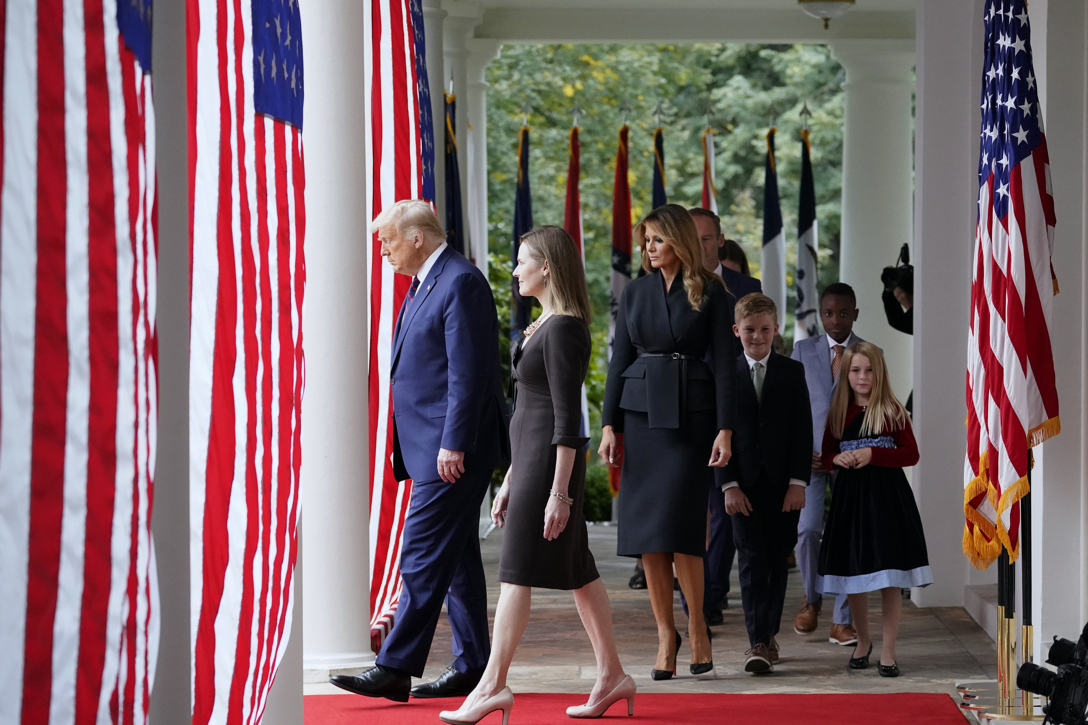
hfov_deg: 15.4
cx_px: 544
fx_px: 4019
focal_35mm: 133
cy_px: 362
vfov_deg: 10.3
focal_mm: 133
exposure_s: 1/1000
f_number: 5
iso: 10000
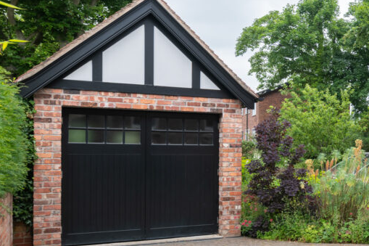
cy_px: 157
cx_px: 368
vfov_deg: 27.4
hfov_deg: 36.4
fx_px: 502
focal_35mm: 49
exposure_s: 1/200
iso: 200
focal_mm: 24
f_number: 8
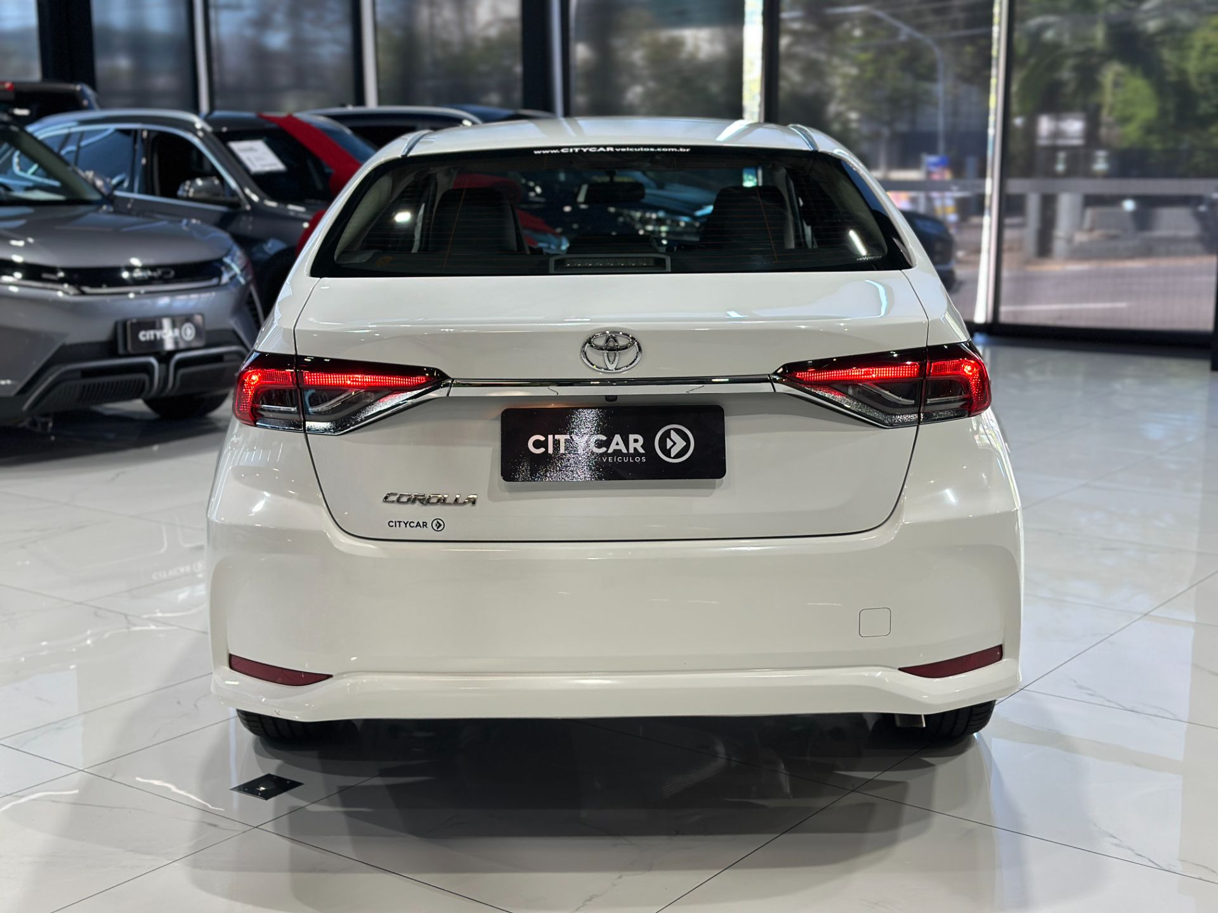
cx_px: 609
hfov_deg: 39.7
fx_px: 1689
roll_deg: -0.4
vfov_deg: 30.3
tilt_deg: -10.5
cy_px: 456
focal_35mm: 48
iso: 100
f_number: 1.78
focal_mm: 6.86
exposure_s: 1/120
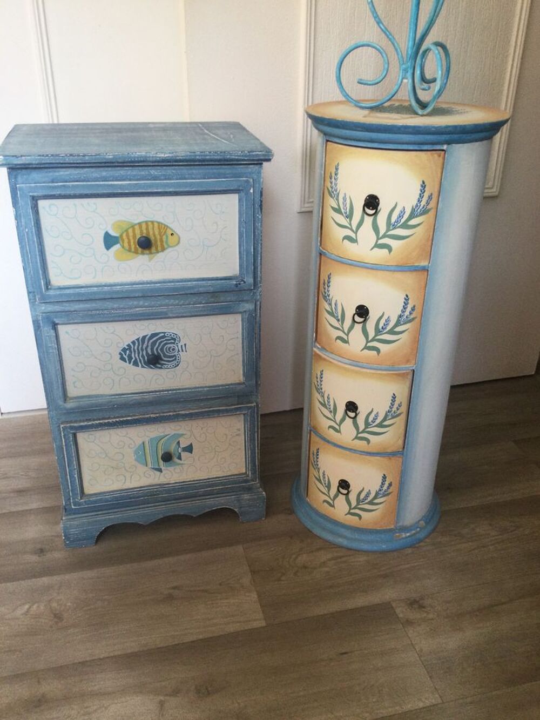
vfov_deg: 58.3
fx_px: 645
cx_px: 270
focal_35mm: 31
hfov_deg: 45.4
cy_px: 360
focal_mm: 3.3
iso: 40
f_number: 2.4
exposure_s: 1/33
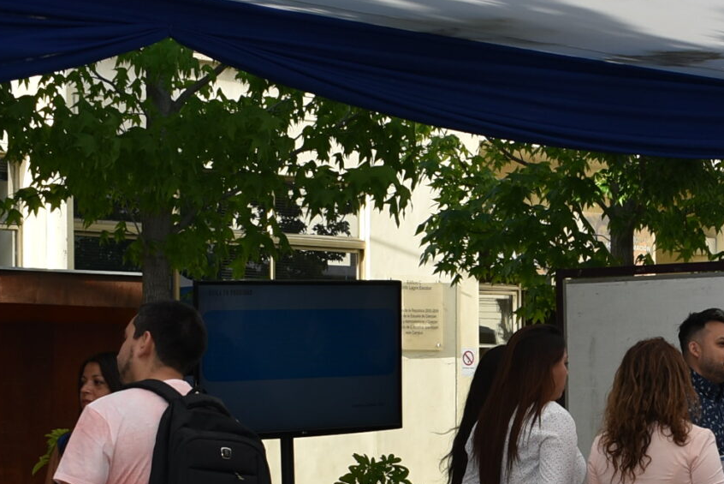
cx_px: 769
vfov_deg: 12.4
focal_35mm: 109
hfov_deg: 18.1
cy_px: 481
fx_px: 2193
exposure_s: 1/125
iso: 100
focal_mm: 24
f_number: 5.6
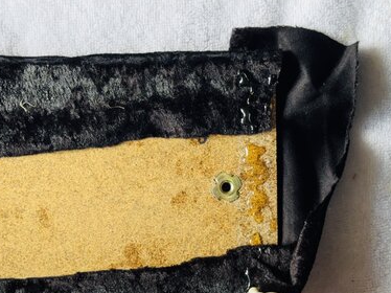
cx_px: 196
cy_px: 223
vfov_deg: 19.2
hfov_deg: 25.7
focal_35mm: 76
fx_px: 858
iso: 80
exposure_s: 1/116
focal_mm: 6.76
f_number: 1.78
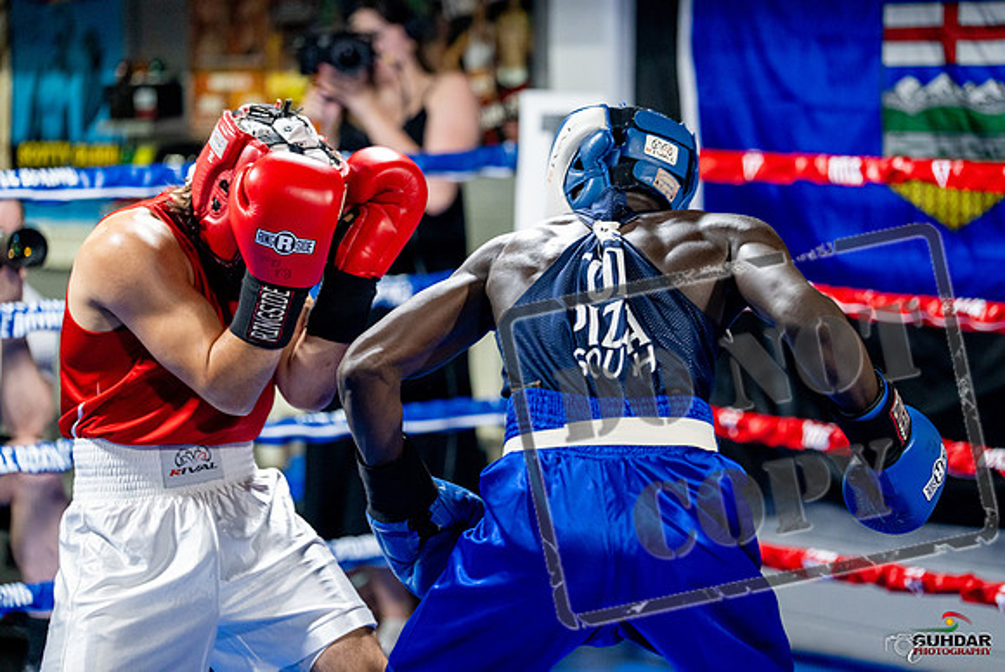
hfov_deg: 18.3
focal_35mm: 112
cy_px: 297
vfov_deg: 12.3
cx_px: 563
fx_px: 3127
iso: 4000
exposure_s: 1/800
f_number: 2
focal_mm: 100
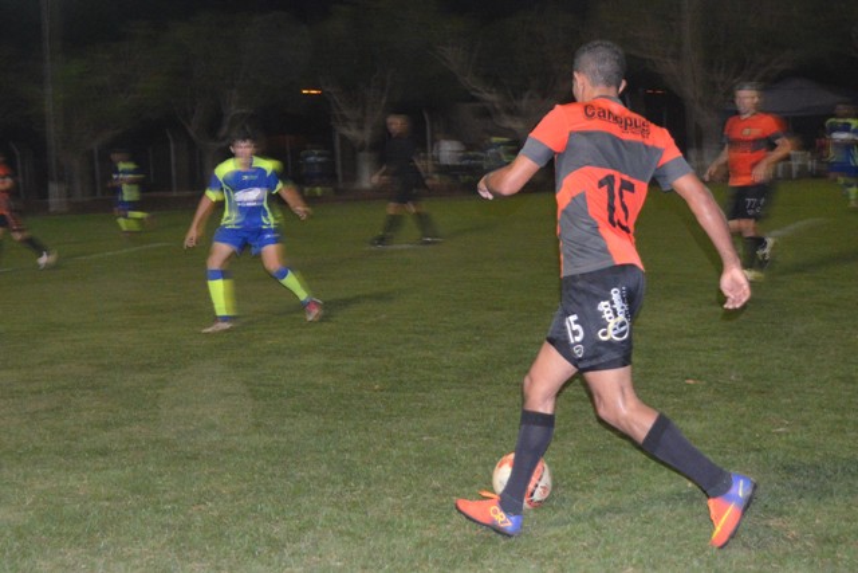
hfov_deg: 43.6
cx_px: 429
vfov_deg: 29.9
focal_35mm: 45
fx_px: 1073
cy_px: 286
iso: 3200
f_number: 4.5
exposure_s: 1/60
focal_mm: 30
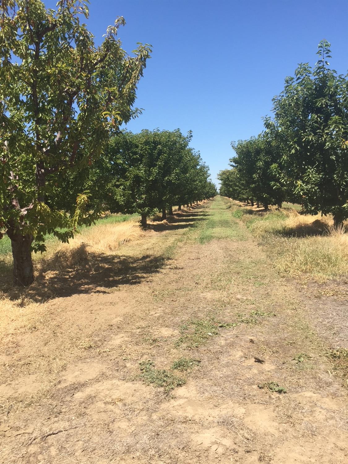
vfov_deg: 61.7
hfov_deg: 48.2
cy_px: 232
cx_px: 174
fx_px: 389
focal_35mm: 29
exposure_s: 1/1319
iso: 32
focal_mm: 4.15
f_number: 2.2
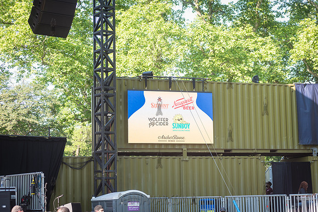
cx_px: 159
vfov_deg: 17.1
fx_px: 707
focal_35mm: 80
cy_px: 106
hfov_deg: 25.4
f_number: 3.5
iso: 200
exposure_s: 1/250
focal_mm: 80
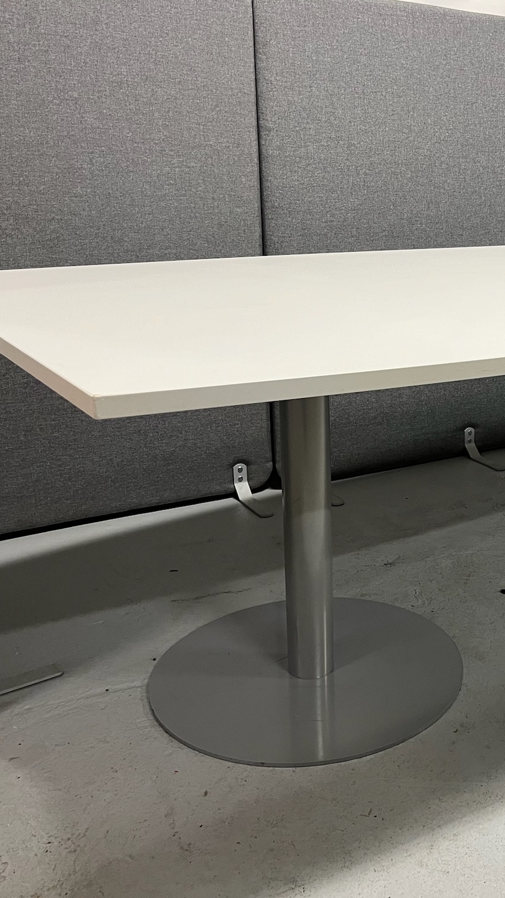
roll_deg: -1.1
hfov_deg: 29.5
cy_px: 451
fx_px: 905
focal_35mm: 38
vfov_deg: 52.8
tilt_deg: -17.9
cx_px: 483
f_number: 1.6
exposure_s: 1/50
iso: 125
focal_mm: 5.1
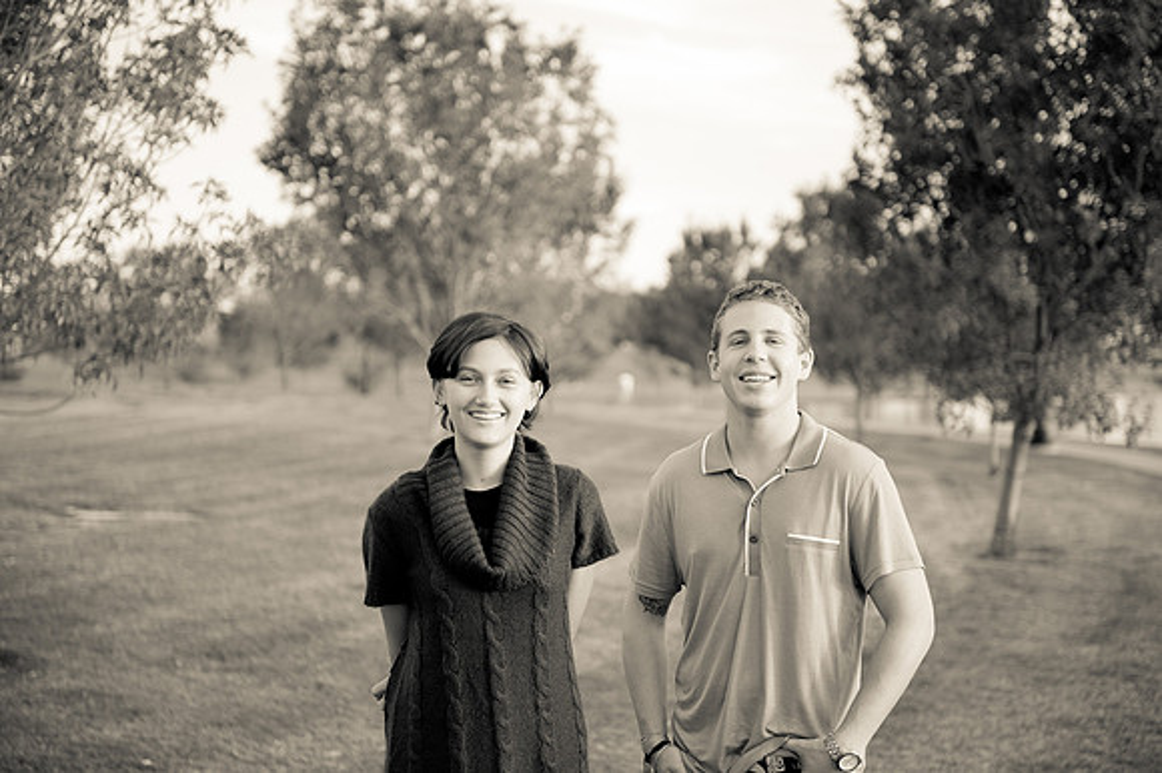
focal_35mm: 70
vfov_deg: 19.4
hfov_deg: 28.9
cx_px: 581
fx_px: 2258
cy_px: 386
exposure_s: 1/400
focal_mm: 70
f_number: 2.8
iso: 200
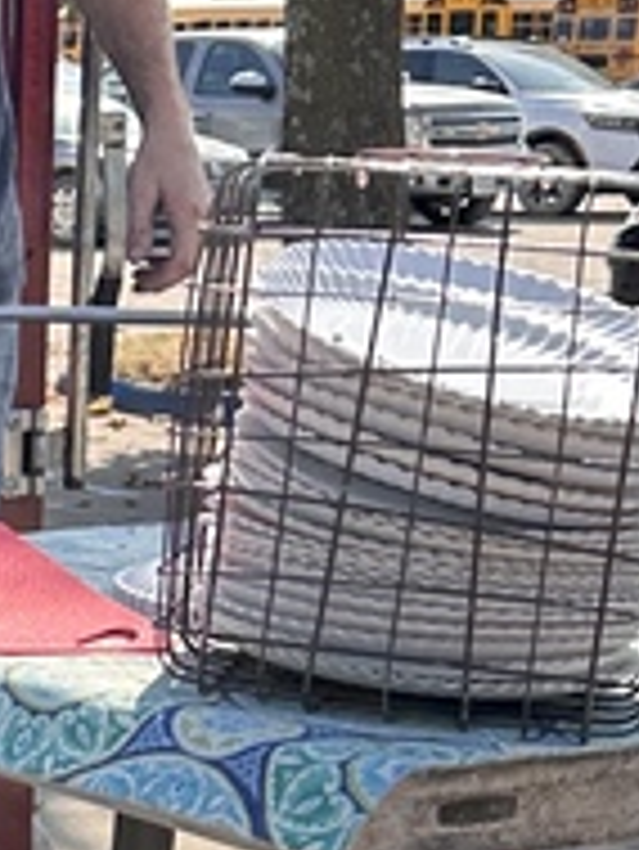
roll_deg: +0.7
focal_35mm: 130
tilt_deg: -12.2
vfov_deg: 15.1
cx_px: -639
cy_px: 693
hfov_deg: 10.5
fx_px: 3196
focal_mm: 6.86
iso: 80
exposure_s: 1/1541
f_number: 1.78
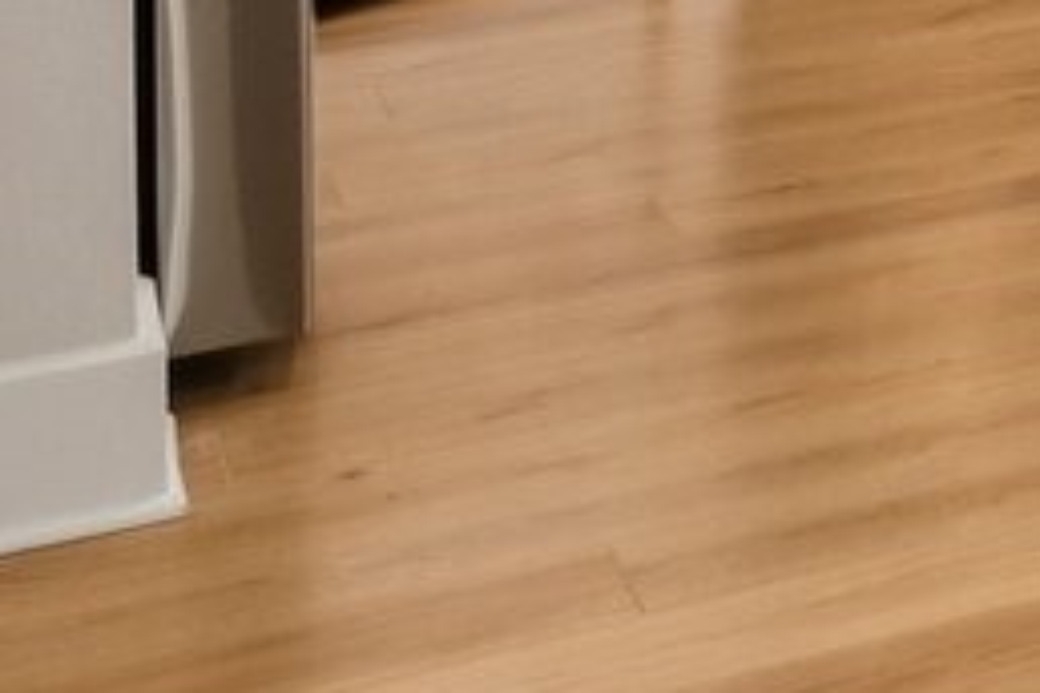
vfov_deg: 9.8
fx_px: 3552
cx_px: 4096
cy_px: -957
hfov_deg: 8.4
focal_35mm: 123
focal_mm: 15.5
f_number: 9
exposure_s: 1/13
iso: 250
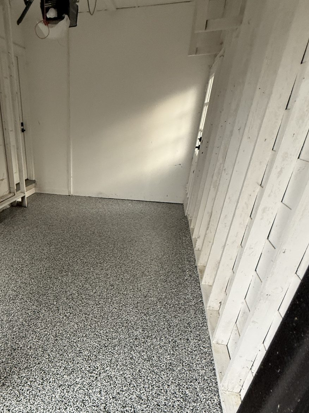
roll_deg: +1.8
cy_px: 285
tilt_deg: -30.2
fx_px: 286
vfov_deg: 68.9
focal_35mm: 24
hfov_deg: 53.8
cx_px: 72
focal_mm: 2.22
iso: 250
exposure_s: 1/99
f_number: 2.2
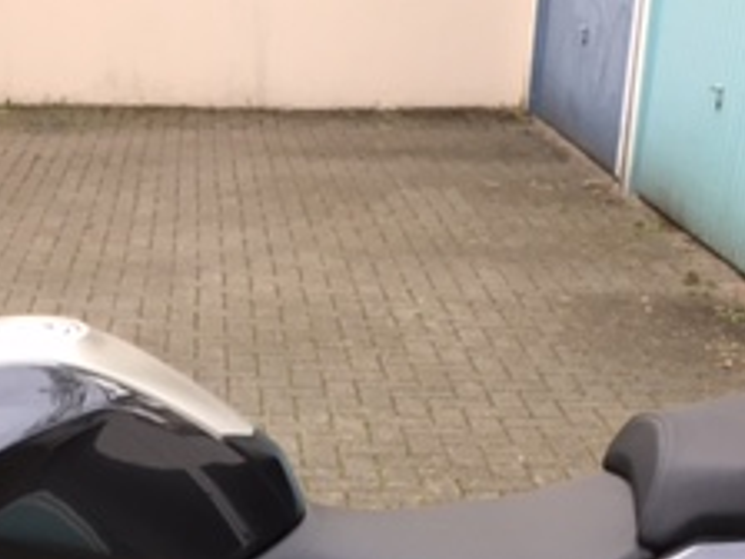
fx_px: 1786
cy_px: 689
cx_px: 186
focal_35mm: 83
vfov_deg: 16.9
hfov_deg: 23.3
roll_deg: -0.9
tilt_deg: -23.2
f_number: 2.2
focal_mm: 4.15
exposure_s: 1/40
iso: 32
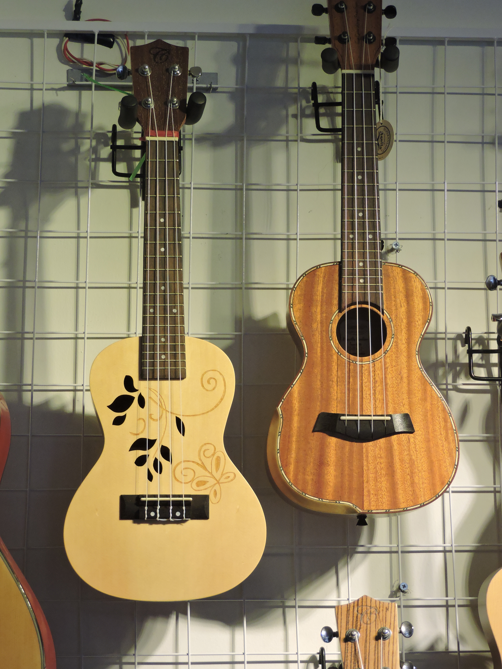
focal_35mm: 85
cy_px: 334
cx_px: 251
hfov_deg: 17.4
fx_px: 1644
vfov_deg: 23.0
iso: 400
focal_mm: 15.2
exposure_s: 1/60
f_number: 4
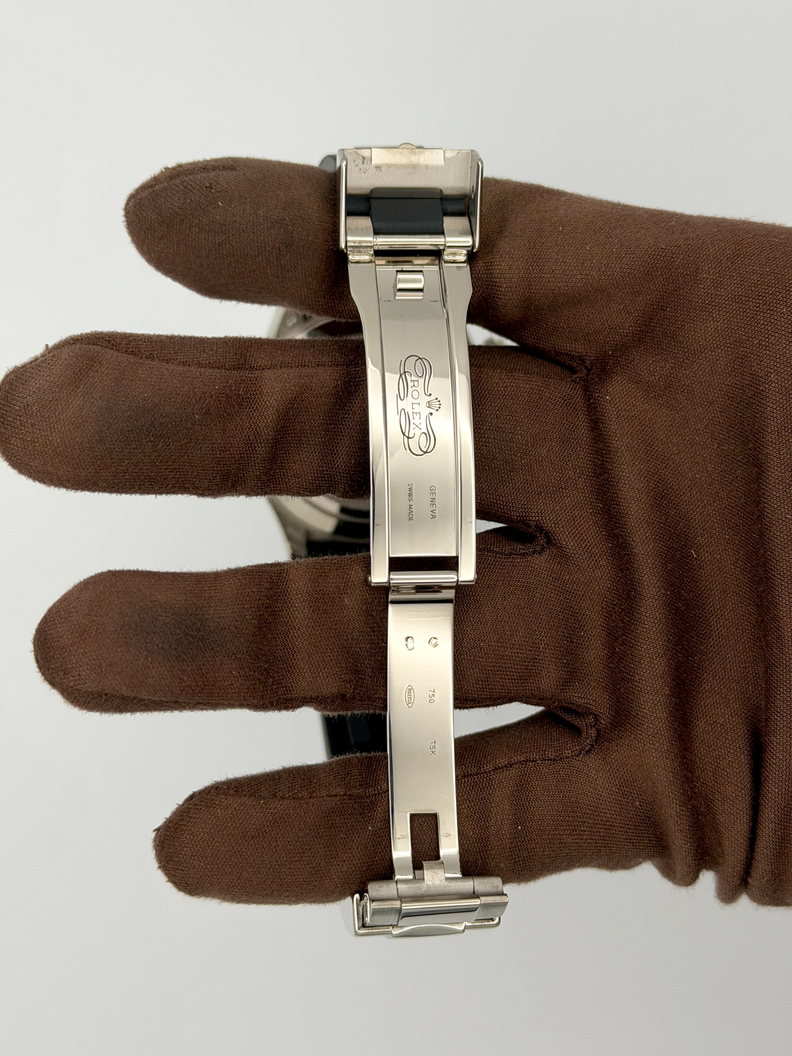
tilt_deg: -85.9
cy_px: 528
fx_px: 1464
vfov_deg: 39.7
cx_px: 396
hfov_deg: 30.3
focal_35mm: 48
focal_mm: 6.76
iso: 64
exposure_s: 1/269
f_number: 1.78
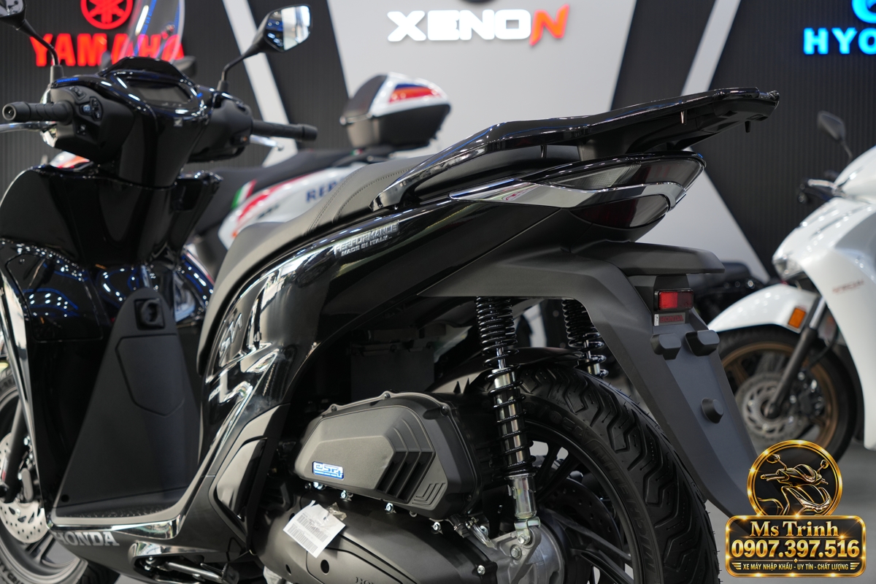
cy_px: 292
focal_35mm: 49
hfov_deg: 40.2
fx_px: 1197
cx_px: 438
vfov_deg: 27.4
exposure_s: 1/60
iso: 200
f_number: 2.8
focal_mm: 32.8
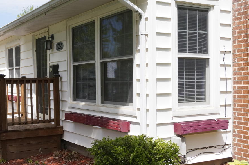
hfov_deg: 41.8
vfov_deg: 28.6
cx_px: 102
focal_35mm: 47
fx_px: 325
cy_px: 90
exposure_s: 1/4000
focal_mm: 24
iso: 800
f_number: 5.6
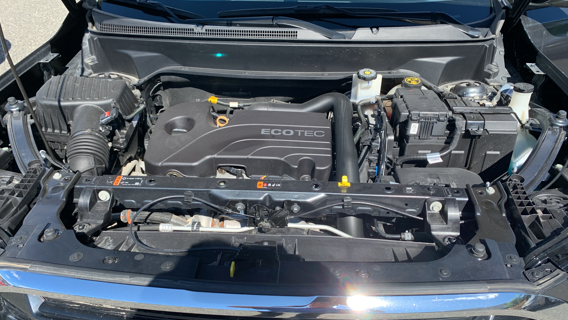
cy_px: 174
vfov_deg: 40.1
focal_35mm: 29
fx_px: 437
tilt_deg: -33.7
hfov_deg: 66.1
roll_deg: -0.5
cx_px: 284
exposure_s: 1/573
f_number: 1.8
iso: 25
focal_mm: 4.25
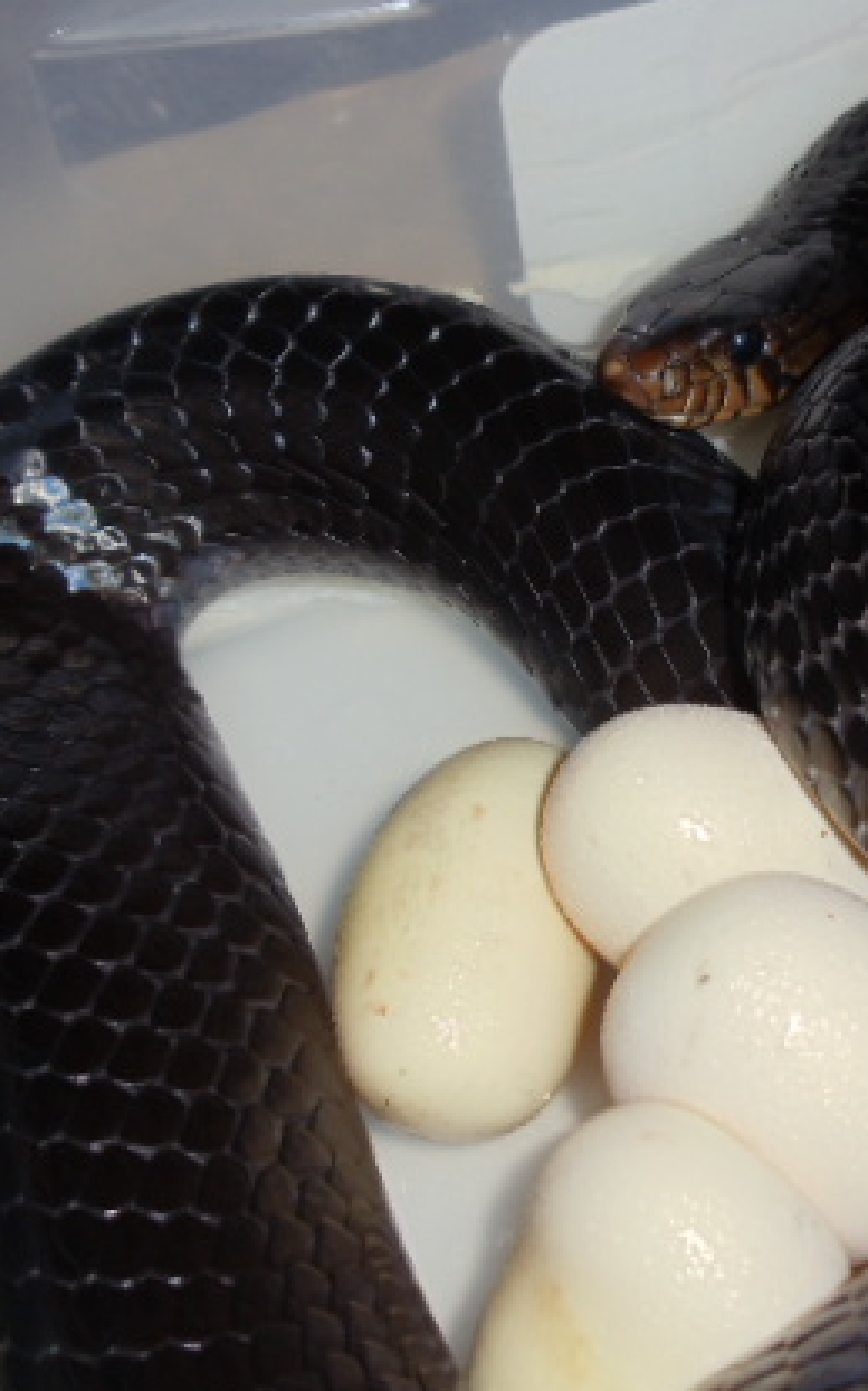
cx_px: 744
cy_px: 657
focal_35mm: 72
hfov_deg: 17.9
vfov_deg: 28.6
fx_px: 2728
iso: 80
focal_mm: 6
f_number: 7.1
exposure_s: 1/30
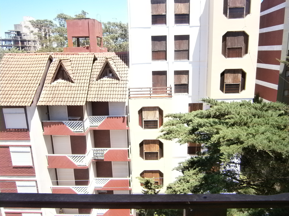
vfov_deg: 53.1
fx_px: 217
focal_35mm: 26
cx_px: 144
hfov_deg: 67.3
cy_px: 108
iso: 80
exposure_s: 1/400
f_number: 2.8
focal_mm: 4.7
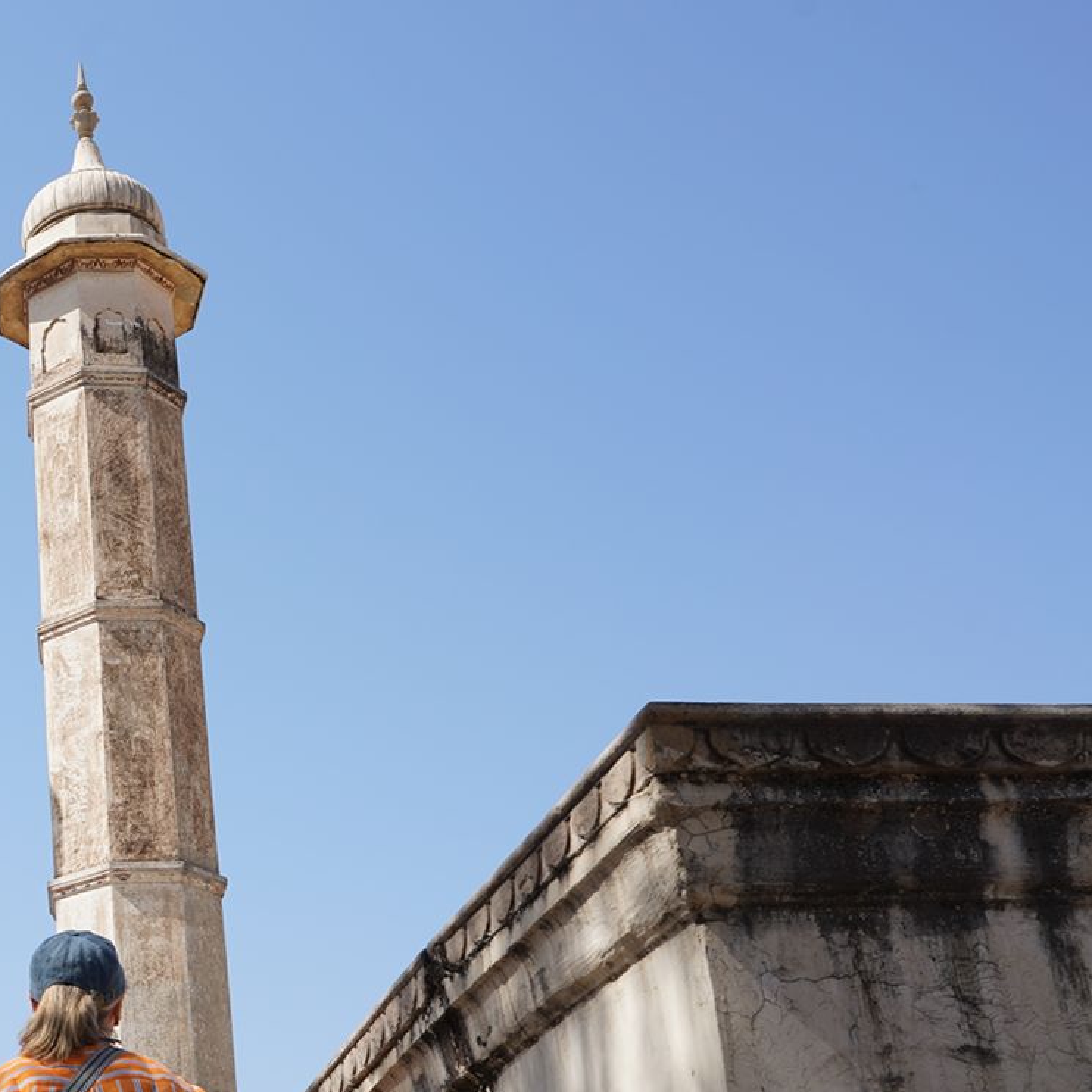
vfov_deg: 30.6
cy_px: 814
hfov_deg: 28.7
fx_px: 1963
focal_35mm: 55
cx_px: -49
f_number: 11
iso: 100
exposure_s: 1/125
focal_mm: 24
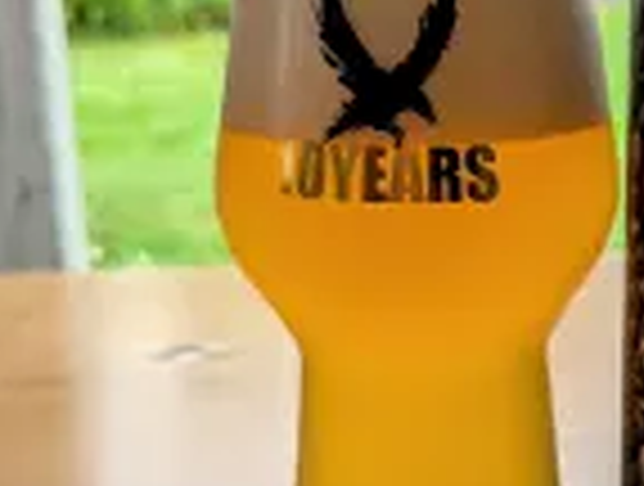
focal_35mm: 67
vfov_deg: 22.0
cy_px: 284
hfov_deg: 27.5
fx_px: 1250
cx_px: 619
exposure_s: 1/43.3
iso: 69
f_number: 1.85
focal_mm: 6.81
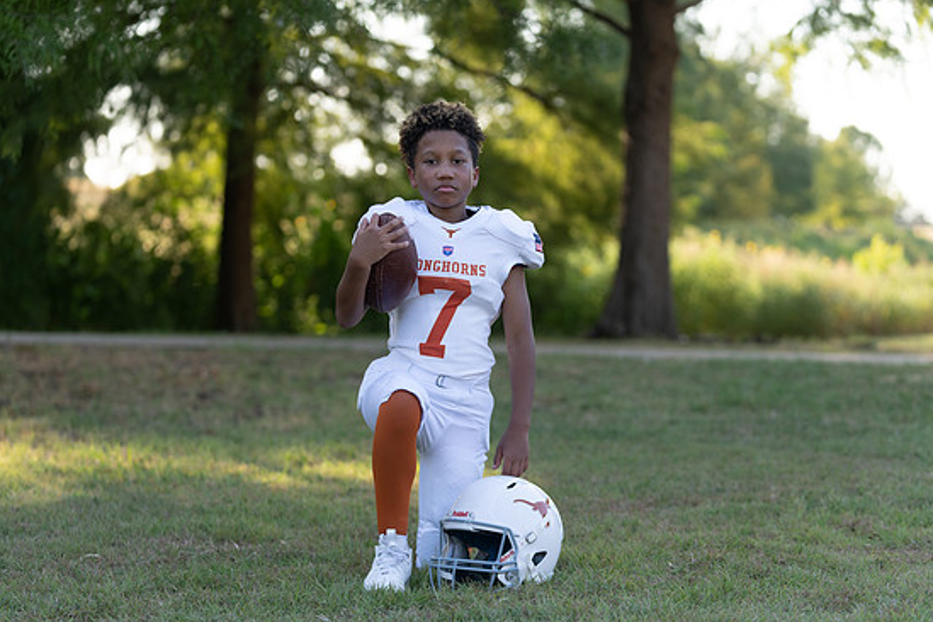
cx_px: 464
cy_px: 322
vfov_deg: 14.6
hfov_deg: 21.7
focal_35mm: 94
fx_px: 2436
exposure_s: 1/400
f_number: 2.8
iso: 160
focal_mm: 89
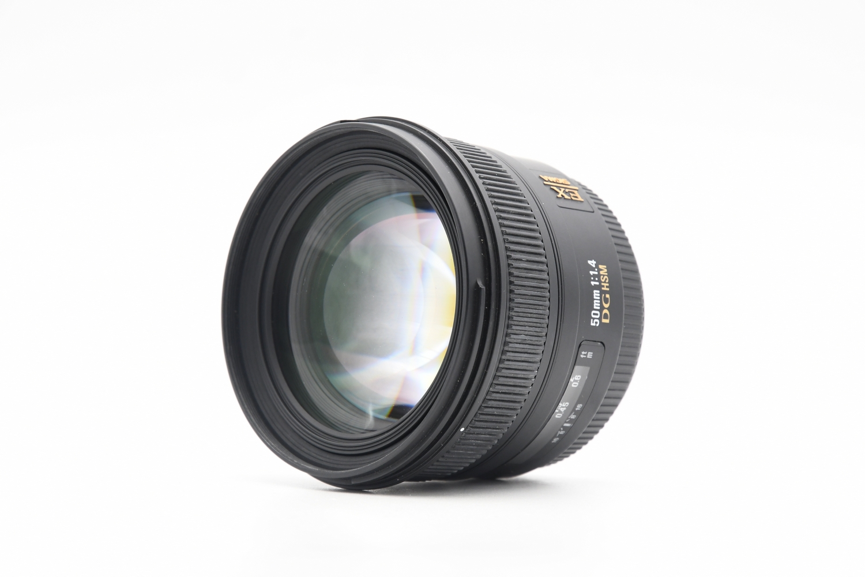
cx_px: 432
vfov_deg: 11.4
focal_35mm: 120
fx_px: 2883
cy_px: 288
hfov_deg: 17.1
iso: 1000
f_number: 8
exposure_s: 1/100
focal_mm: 80
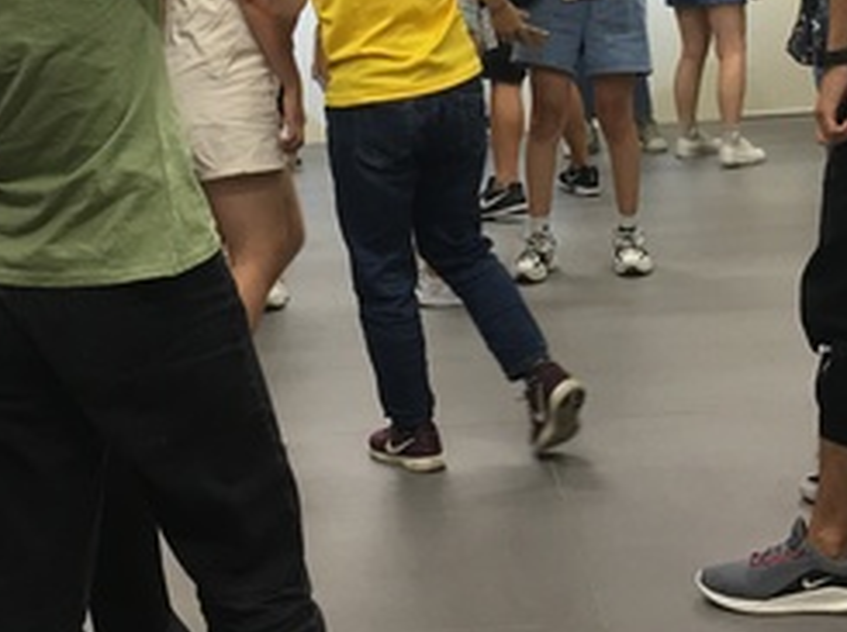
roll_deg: +3.8
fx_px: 2028
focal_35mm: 83
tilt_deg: -0.3
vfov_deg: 17.0
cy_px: -112
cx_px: 380
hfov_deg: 23.6
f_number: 2.2
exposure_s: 1/15
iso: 32
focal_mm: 4.15
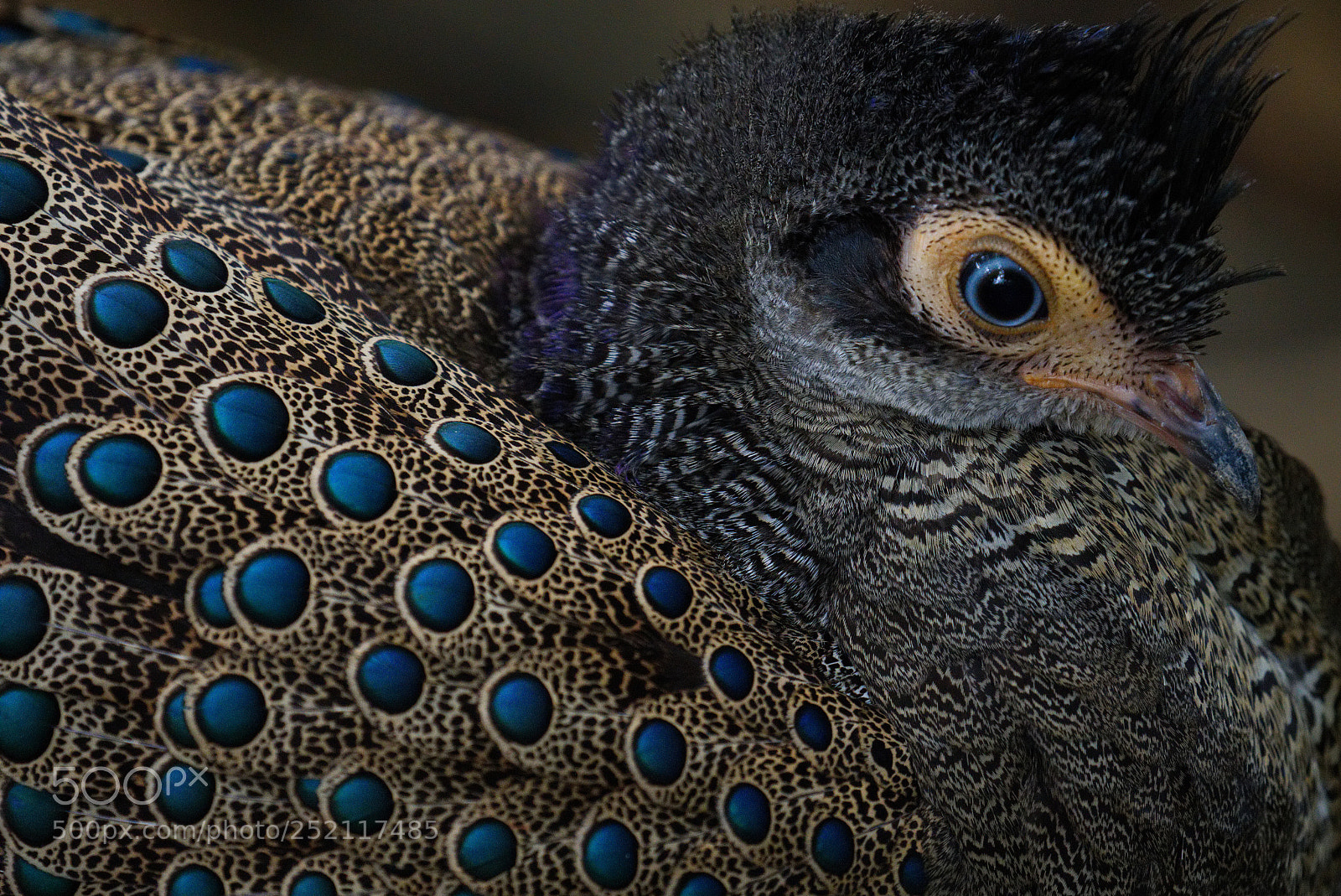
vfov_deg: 2.6
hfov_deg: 3.9
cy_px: 448
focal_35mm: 524
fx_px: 19512
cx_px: 670
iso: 3200
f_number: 5.6
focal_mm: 349
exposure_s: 1/100
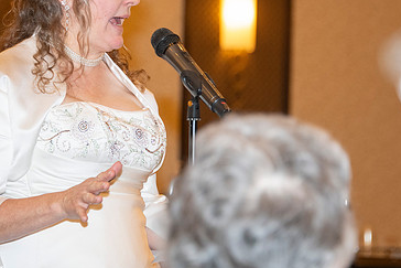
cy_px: 80
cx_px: 177
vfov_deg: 6.0
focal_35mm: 231
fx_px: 2574
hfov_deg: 8.9
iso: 2000
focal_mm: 145
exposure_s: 1/60
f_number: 5.6
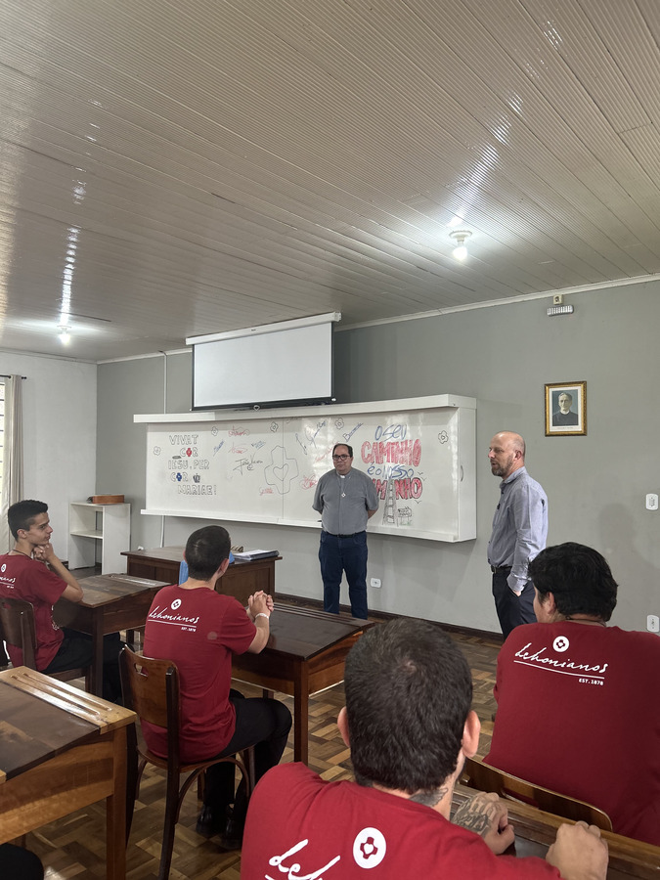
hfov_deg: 53.1
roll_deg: -0.8
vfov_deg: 67.3
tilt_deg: +2.1
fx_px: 661
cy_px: 440
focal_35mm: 26
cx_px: 330
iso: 125
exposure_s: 1/60
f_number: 1.5
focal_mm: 5.7
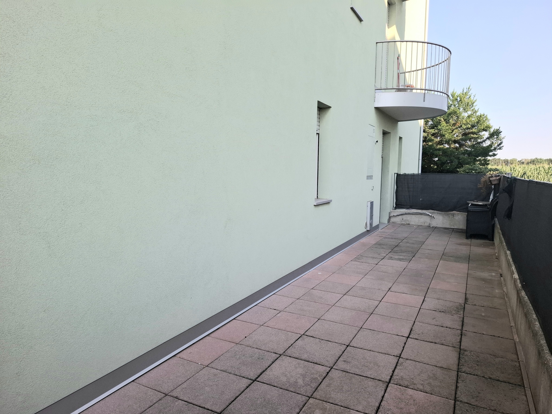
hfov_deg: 73.9
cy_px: 207
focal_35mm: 23
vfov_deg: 58.9
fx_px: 367
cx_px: 276
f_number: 1.8
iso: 50
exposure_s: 1/833
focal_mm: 5.54
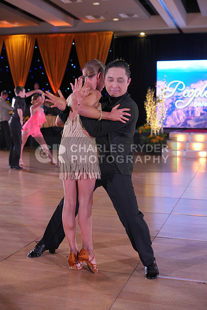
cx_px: 104
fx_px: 431
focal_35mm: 50
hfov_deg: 27.0
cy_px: 155
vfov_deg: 39.6
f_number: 4
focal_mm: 50
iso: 2000
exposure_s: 1/500
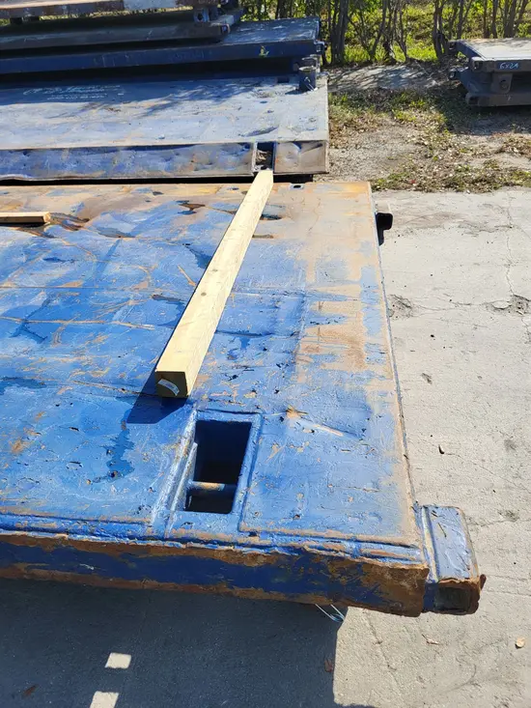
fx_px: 532
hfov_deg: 53.1
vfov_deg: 67.3
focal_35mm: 26
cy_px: 354
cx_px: 266
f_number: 1.8
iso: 40
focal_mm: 5.4
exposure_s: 1/1681
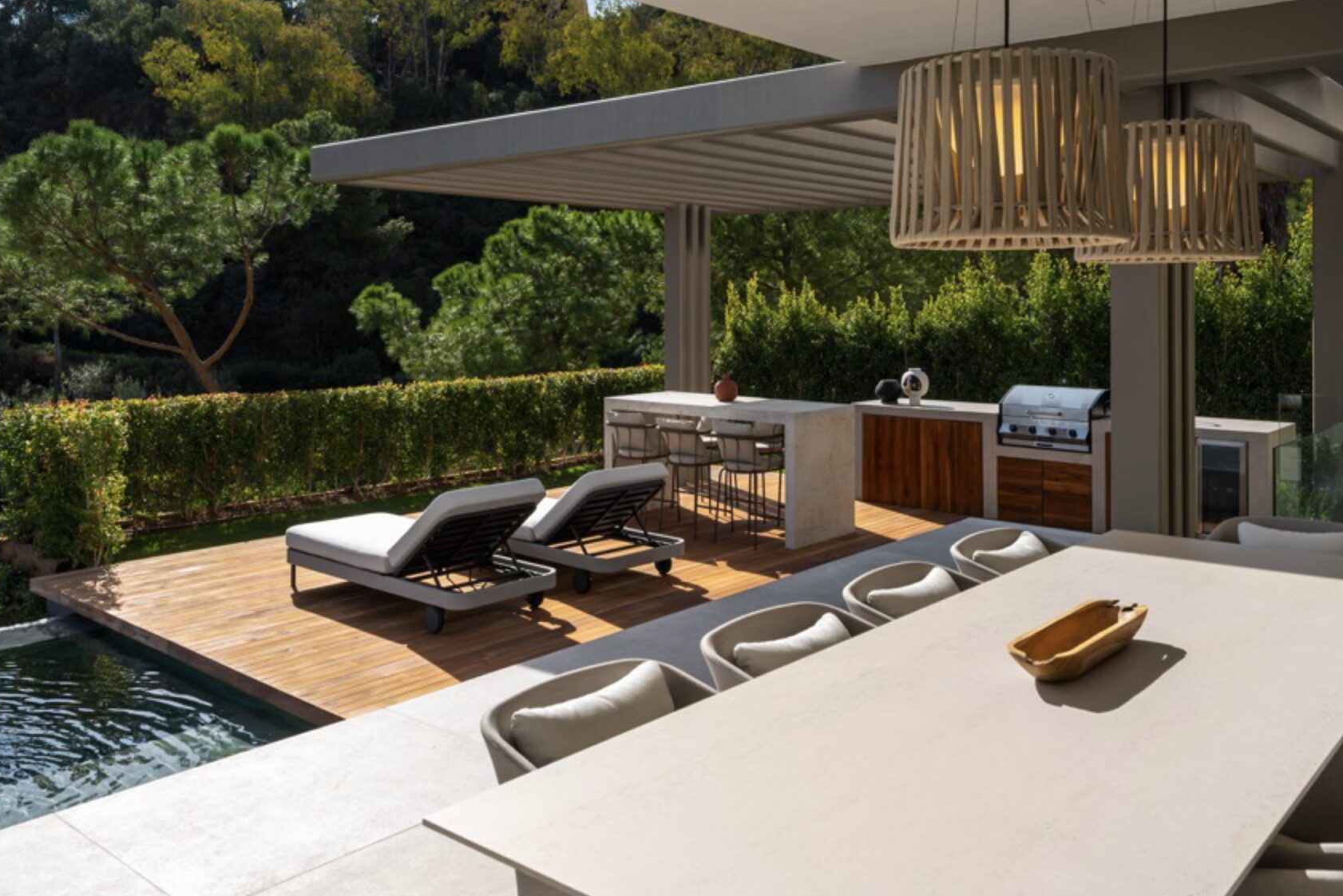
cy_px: 457
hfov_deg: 65.3
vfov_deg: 46.4
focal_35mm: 28
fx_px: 1045
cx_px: 735
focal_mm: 23
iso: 200
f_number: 9
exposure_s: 1/400
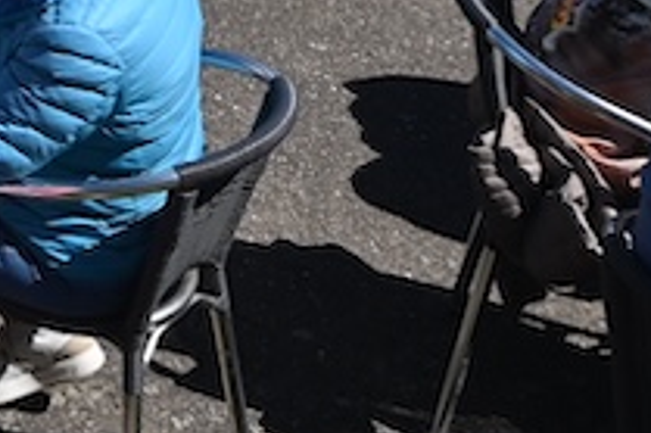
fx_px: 3108
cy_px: -1019
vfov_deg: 6.9
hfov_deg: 10.4
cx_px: -885
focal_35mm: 172
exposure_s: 1/2500
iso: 250
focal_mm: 24
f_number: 5
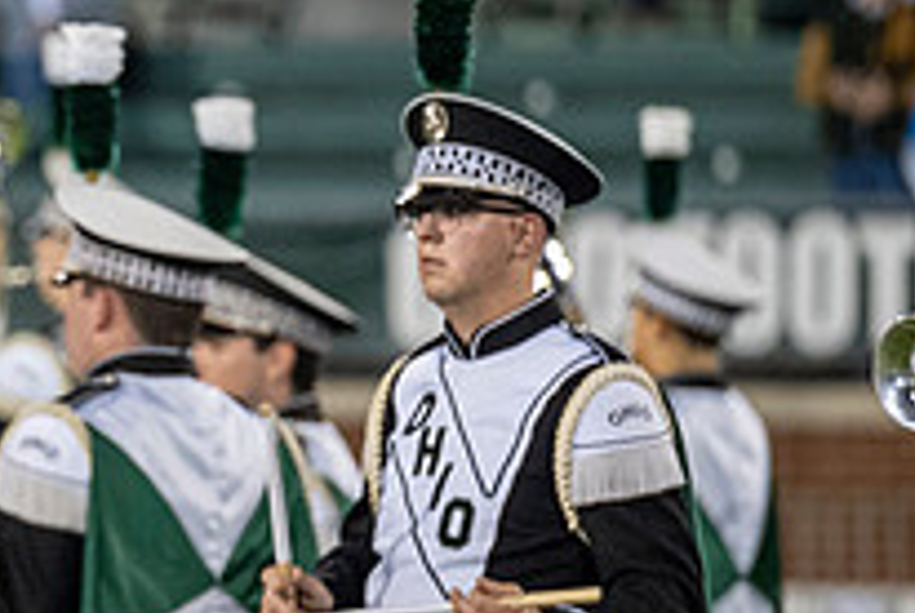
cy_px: 422
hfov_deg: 2.4
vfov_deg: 1.6
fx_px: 21457
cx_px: -369
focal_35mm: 843
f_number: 2.8
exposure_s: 1/500
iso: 1000
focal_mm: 200
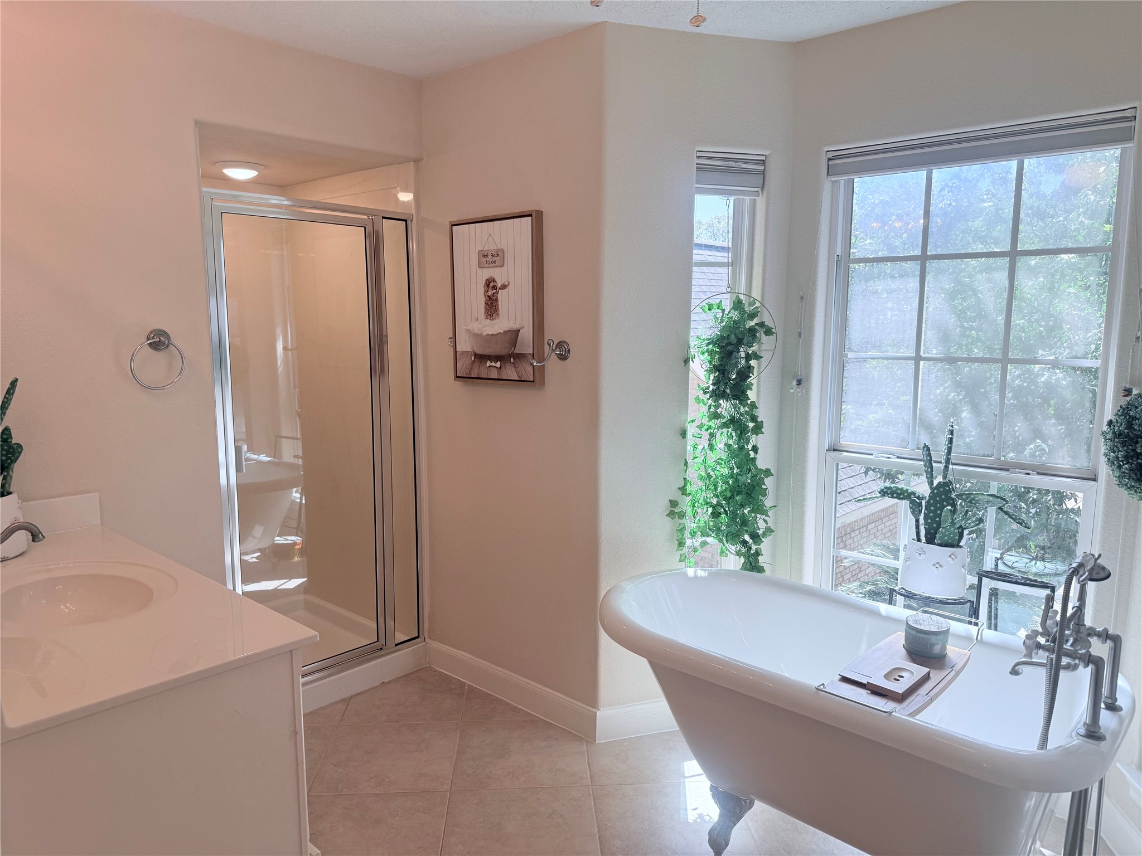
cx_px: 571
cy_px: 428
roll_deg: -0.1
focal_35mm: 24
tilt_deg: -7.9
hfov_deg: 71.6
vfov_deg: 56.8
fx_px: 792
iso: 100
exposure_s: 1/481
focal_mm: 6.76
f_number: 1.78
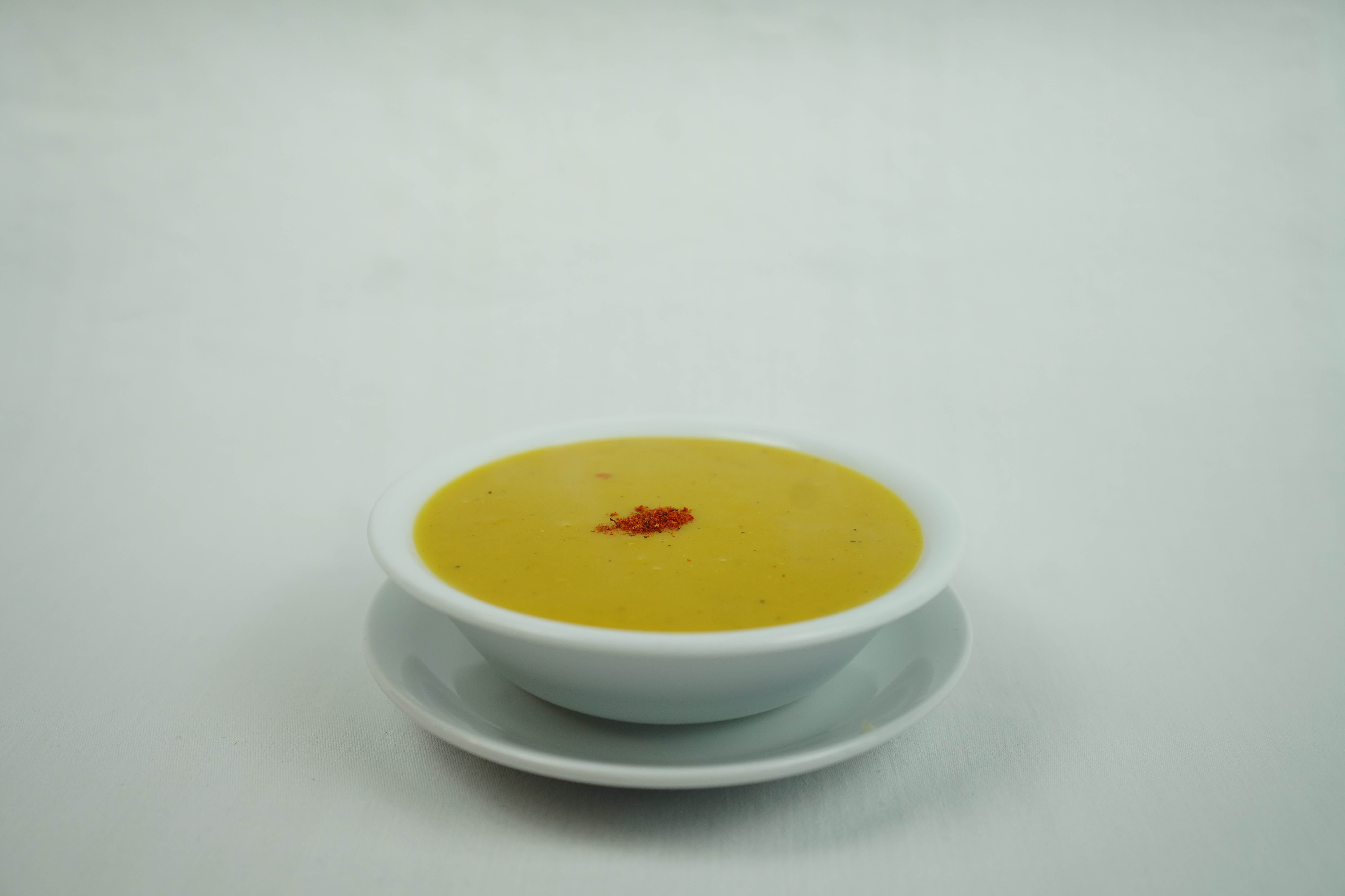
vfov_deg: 37.9
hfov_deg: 54.4
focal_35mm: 35
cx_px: 672
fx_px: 1308
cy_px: 448
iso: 500
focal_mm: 35
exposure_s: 1/400
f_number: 3.5
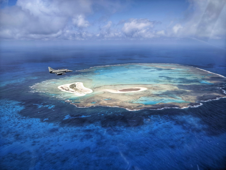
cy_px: 85
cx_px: 113
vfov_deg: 51.4
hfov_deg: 65.3
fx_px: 176
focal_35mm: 27
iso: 500
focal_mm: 4.1
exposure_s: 1/8696
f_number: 1.7
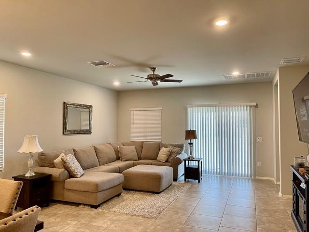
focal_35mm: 26
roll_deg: -0.4
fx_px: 232
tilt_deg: +2.3
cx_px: 154
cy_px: 116
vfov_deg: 53.1
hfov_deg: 67.3
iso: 100
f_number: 1.6
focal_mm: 5.1
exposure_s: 1/60
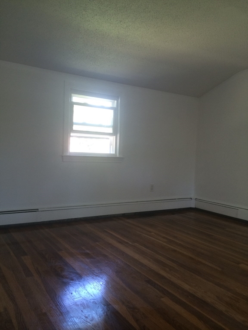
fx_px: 287
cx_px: 124
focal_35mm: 30
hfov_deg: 46.8
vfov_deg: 60.0
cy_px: 165
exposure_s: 1/30
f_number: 2.2
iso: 100
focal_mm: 4.12
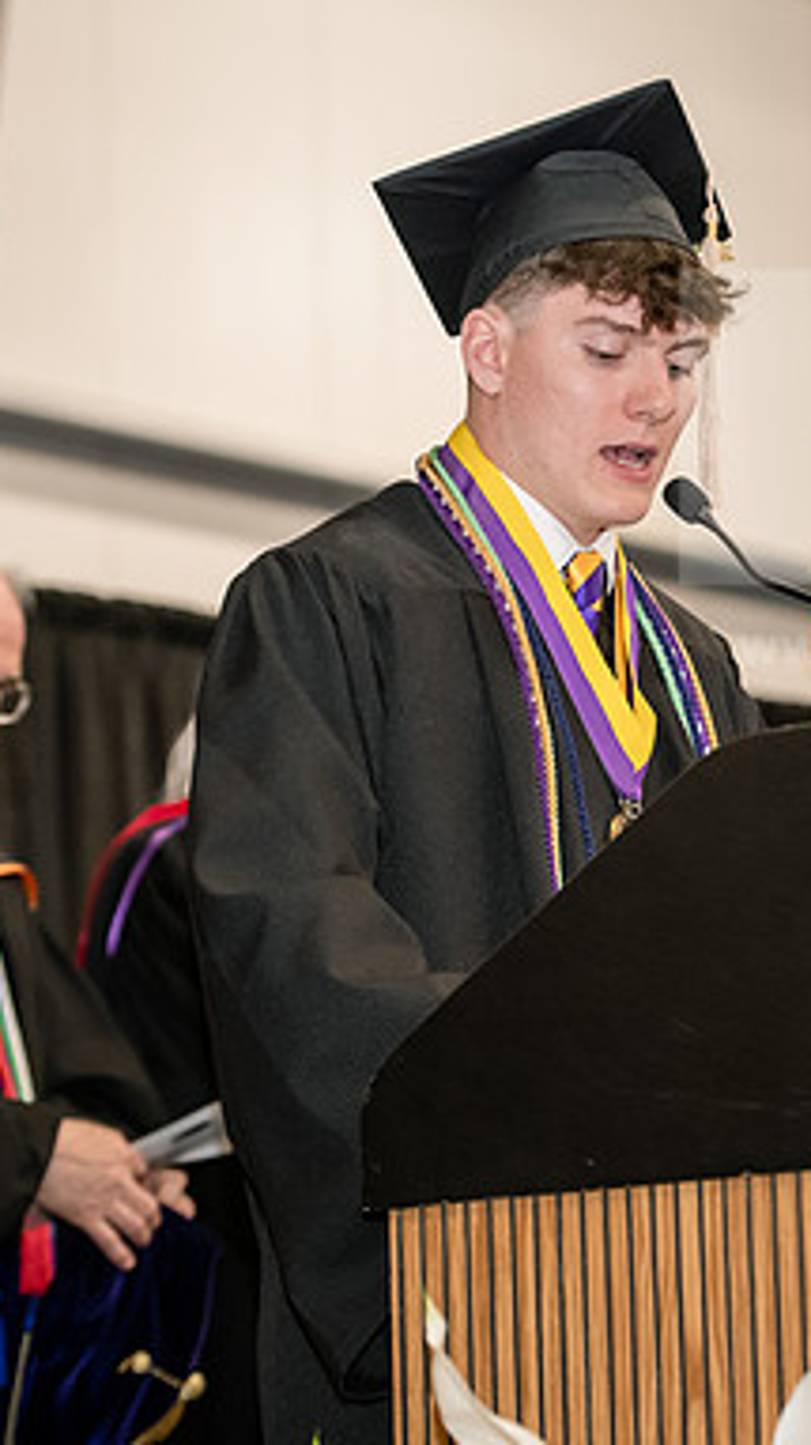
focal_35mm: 146
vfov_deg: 14.7
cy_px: 726
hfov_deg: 8.3
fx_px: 5590
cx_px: 566
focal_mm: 92
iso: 2500
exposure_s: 1/200
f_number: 4
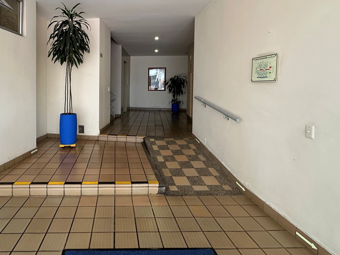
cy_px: 95
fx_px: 206
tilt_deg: -2.0
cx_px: 123
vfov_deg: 62.5
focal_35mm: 21
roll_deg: -0.7
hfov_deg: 77.3
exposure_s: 1/99
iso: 200
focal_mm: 2.22
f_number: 2.2
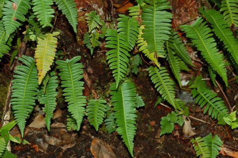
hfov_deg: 22.7
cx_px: 119
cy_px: 79
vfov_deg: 15.1
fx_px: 594
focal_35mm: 90
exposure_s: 1/60
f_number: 9
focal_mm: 60
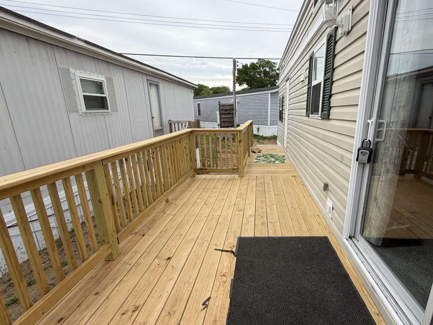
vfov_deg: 74.7
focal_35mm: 17
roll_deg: +0.6
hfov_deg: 90.1
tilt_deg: -14.5
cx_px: 256
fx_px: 213
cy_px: 165
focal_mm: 2.22
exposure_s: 1/770
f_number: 2.2
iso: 40
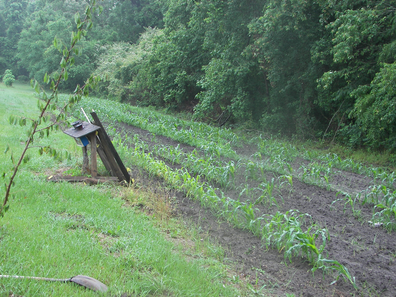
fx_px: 629
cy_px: 148
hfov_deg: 34.9
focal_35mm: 55
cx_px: 198
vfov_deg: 26.6
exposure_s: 1/40
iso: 50
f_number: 2.8
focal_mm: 9.2
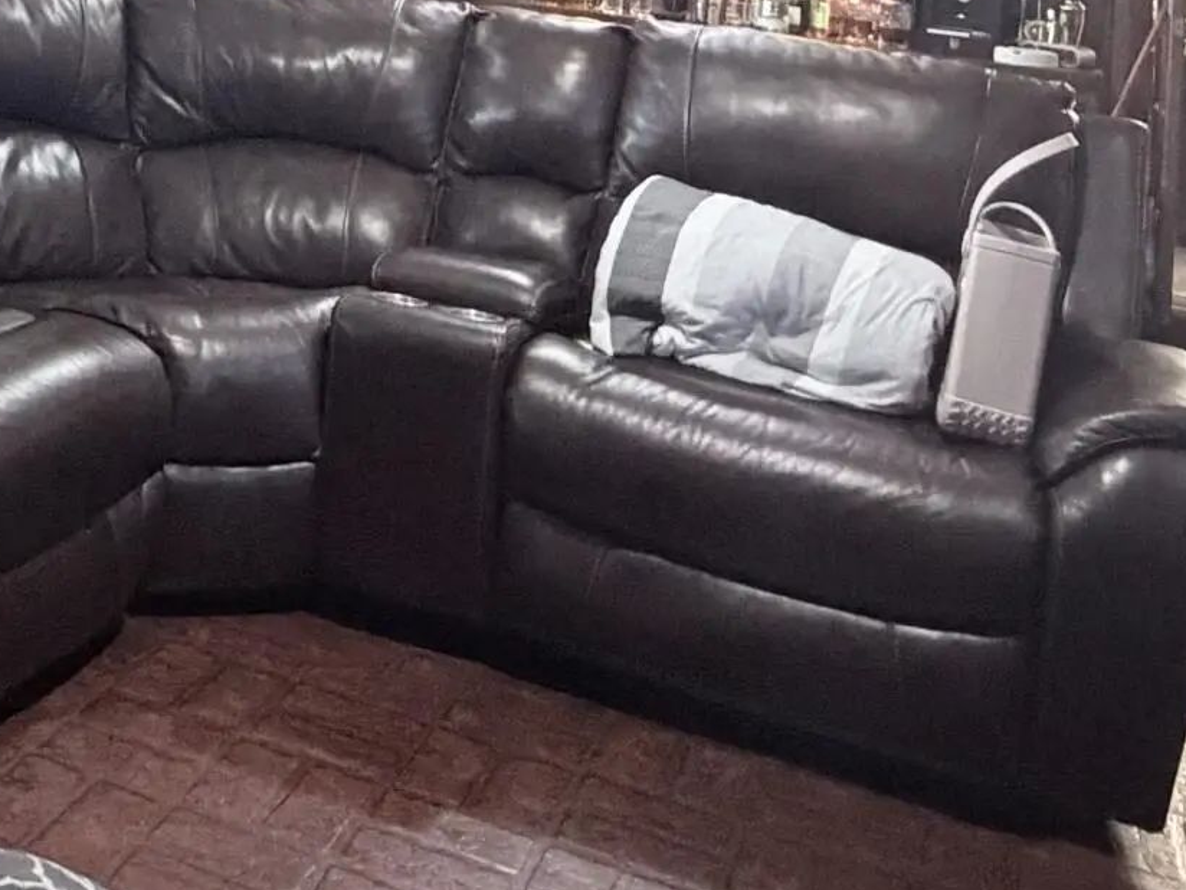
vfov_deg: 24.5
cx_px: 180
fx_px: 1747
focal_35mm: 51
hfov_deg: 35.8
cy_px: -305
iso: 800
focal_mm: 2.22
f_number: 2.2
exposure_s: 1/60
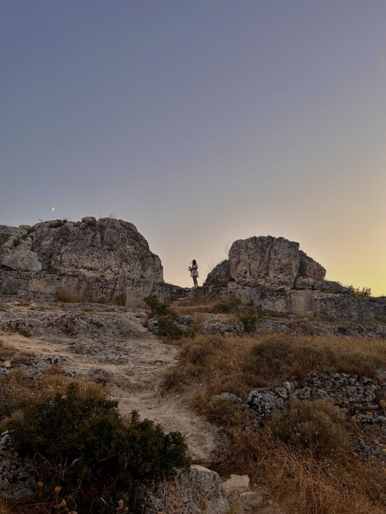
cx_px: 193
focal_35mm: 26
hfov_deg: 53.1
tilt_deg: +17.8
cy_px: 257
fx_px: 387
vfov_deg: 67.3
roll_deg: +1.4
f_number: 1.5
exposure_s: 1/121
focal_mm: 5.7
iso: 100
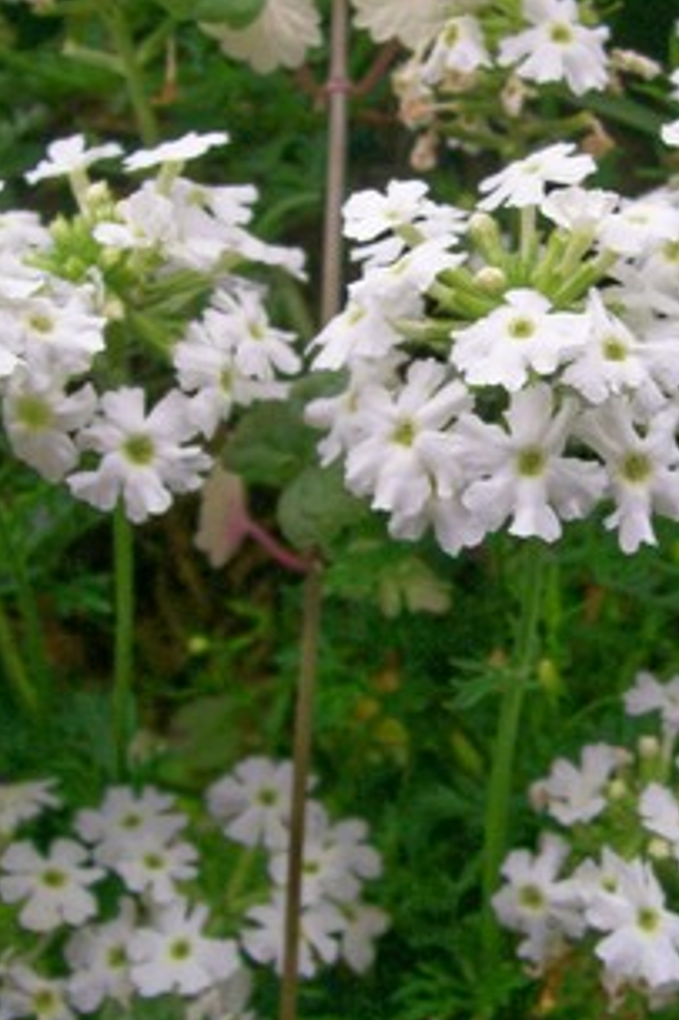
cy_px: 411
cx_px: 482
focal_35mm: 54
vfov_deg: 36.8
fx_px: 1529
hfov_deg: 24.8
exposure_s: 1/506
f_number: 2.7
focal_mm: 6
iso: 80
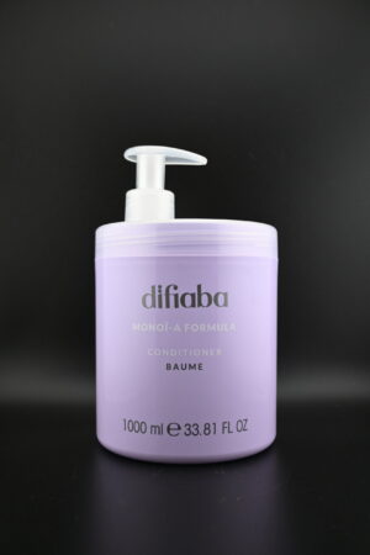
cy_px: 278
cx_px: 185
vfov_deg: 55.1
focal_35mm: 34
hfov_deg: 38.4
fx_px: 532
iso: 400
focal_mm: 23
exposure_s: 1/125
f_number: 4.2
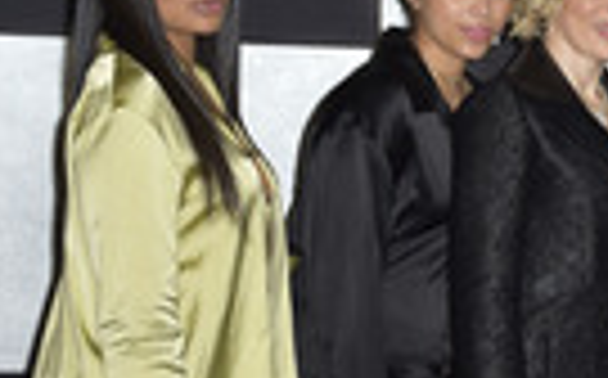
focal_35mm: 129
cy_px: 428
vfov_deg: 10.0
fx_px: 2135
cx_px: 748
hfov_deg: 15.6
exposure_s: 1/250
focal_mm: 38
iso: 640
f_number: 6.3
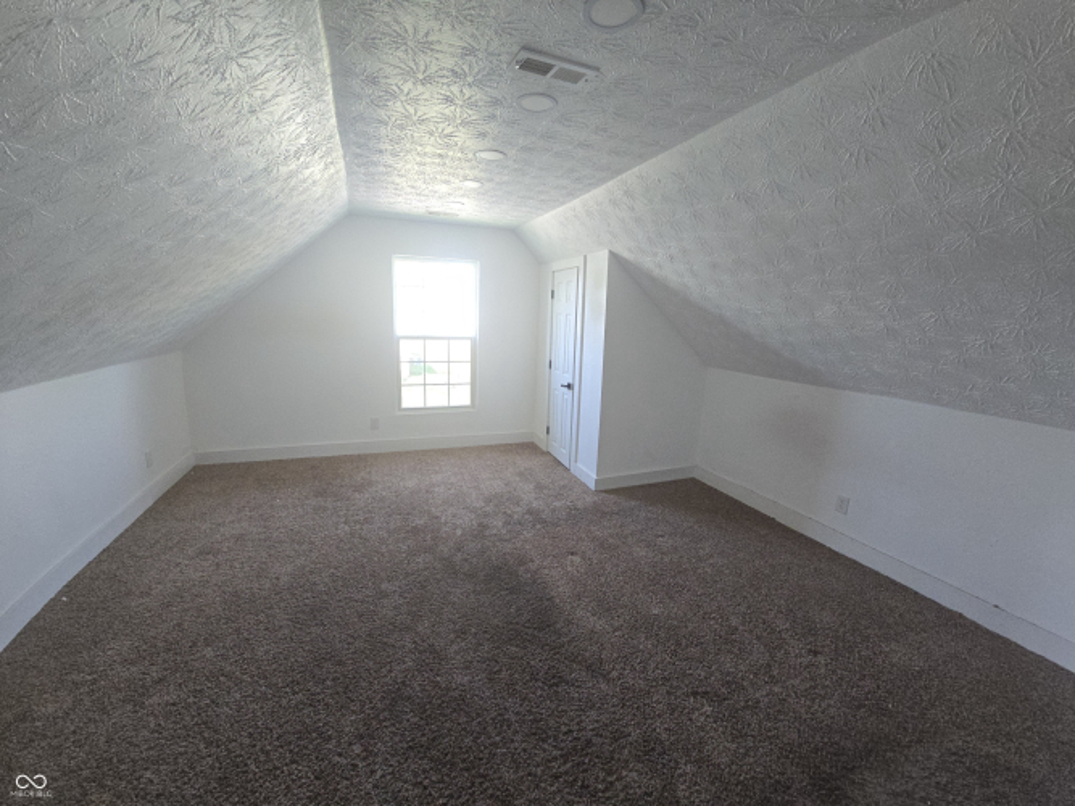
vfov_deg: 89.9
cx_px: 538
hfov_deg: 106.2
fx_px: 404
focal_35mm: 13
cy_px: 403
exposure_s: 1/60
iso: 125
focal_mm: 2.2
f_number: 2.2
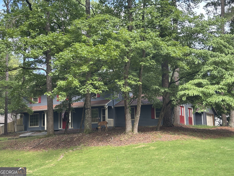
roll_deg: +0.6
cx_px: 117
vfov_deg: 28.0
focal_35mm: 52
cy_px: 88
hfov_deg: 36.8
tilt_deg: +7.5
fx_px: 352
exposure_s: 1/156
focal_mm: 5.96
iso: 40
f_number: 1.6
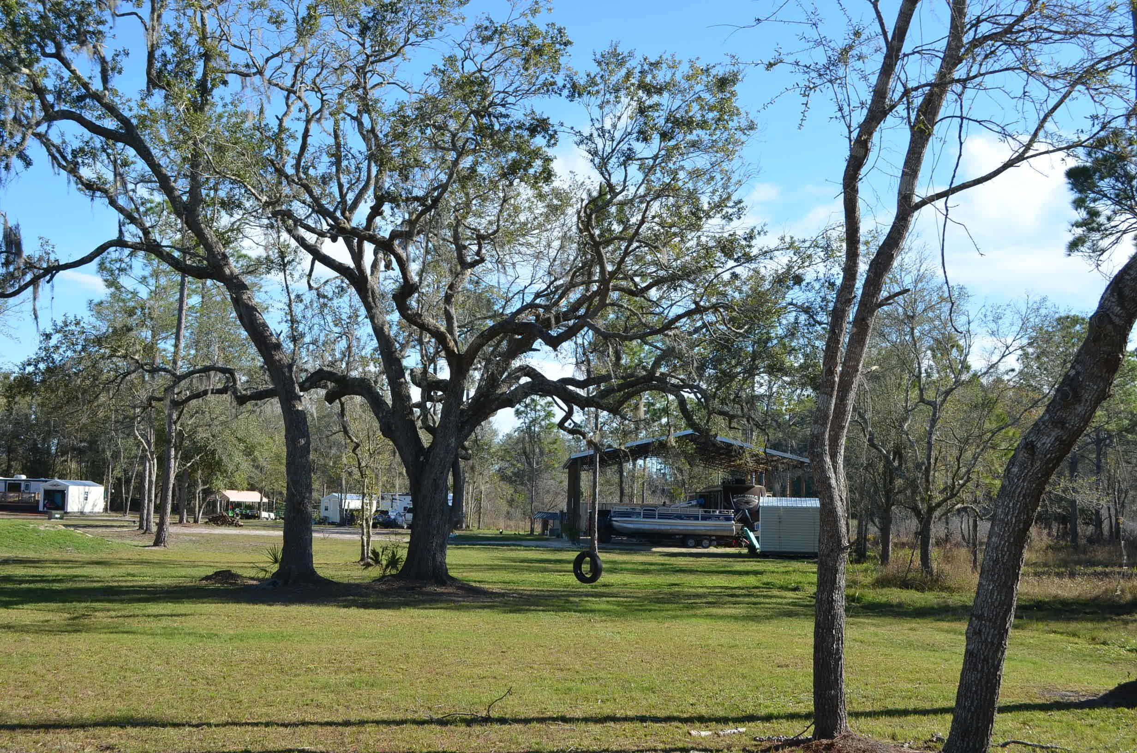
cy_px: 376
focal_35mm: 42
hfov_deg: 46.5
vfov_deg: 31.8
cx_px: 568
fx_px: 1324
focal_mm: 28
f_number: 8
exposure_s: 1/250
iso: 180
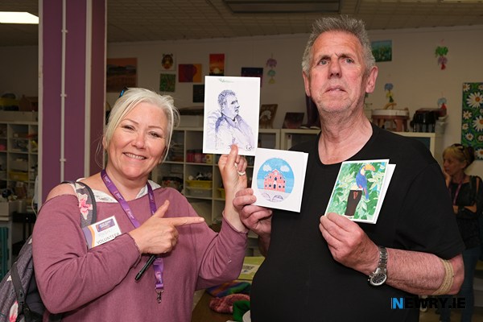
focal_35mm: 43
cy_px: 161
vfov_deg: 31.2
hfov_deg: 45.4
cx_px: 242
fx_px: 577
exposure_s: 1/125
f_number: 5.6
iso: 400
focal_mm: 28.9
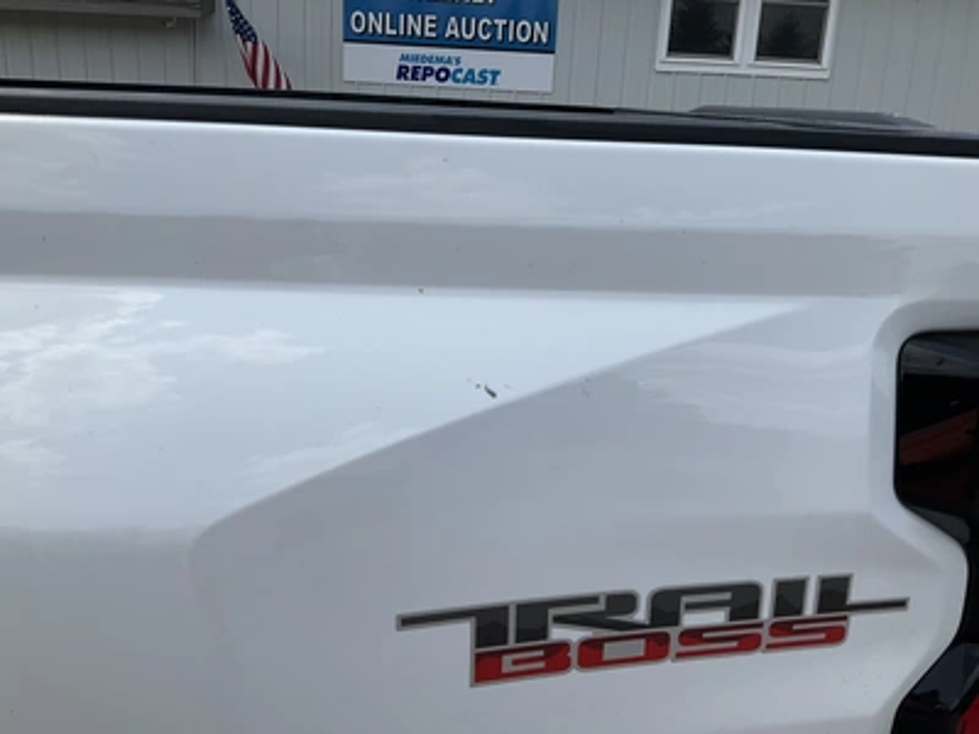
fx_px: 820
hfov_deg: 61.7
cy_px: 367
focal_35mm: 29
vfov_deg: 48.2
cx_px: 490
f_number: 1.8
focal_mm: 3
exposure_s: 1/2320
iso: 25
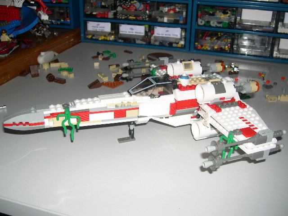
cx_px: 144
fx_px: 316
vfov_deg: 37.7
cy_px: 108
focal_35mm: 38
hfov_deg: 49.0
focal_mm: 8
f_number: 2.8
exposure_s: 1/60
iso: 100
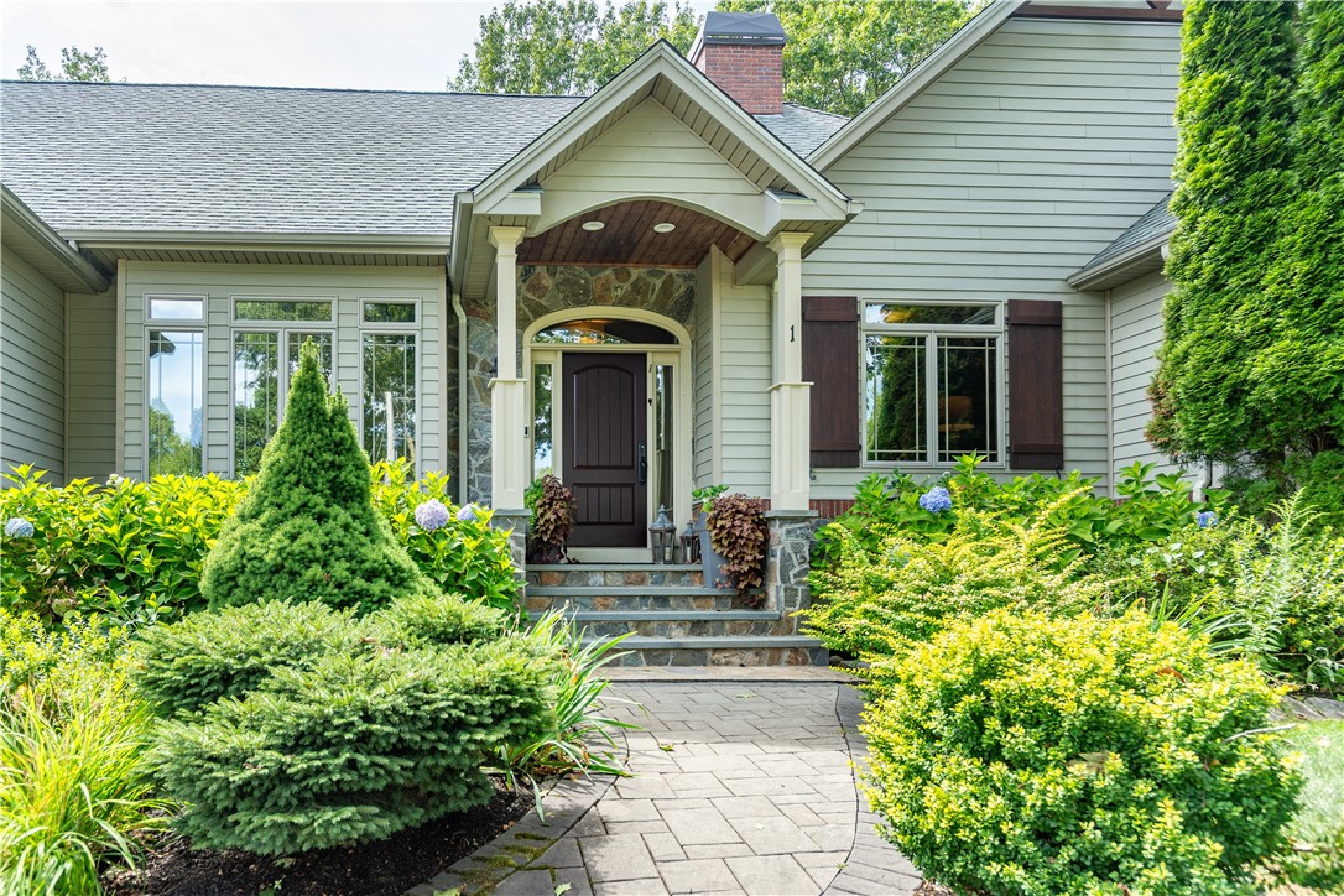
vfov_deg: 57.2
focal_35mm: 22
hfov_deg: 78.6
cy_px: 448
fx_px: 821
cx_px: 672
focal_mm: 22
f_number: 6.3
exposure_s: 1/100
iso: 100
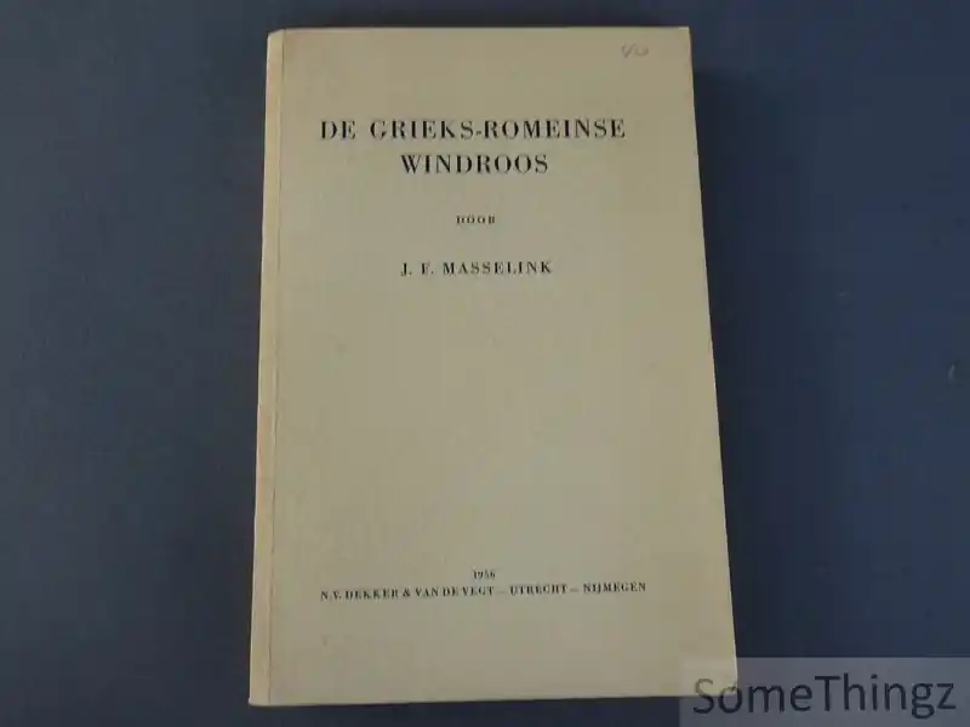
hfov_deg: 60.0
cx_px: 485
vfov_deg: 46.8
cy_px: 364
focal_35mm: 30
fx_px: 841
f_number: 4
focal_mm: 5.09
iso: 160
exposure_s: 1/30
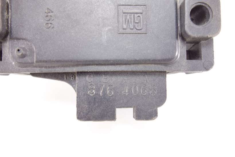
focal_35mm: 28
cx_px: 118
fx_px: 183
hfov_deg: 65.5
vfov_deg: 46.4
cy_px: 78
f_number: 4.5
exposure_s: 1/5
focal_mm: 10.4
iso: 125
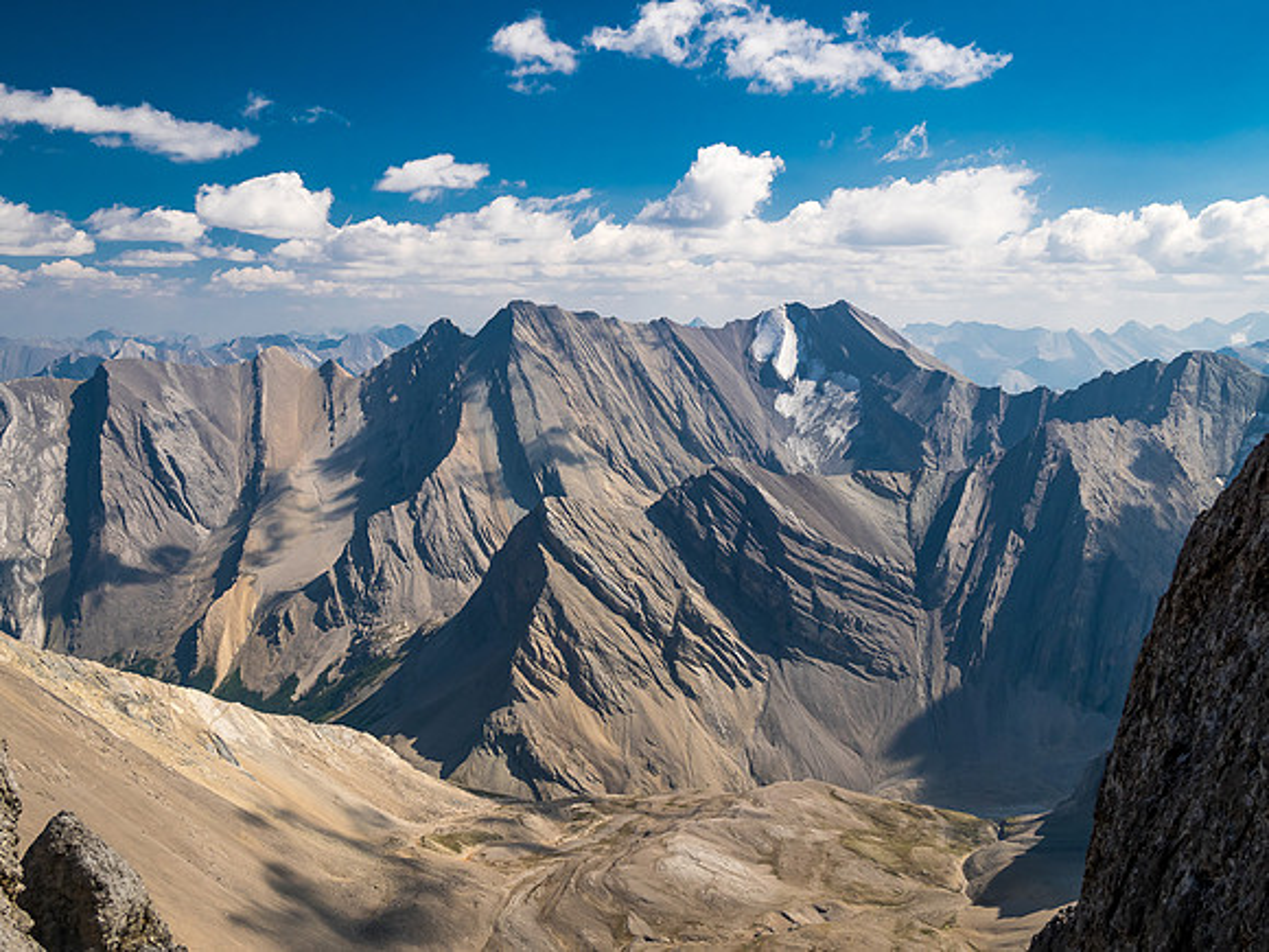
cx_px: 634
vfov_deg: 36.0
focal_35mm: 40
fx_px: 1466
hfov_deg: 46.8
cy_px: 476
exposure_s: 1/250
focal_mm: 20
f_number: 8
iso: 200
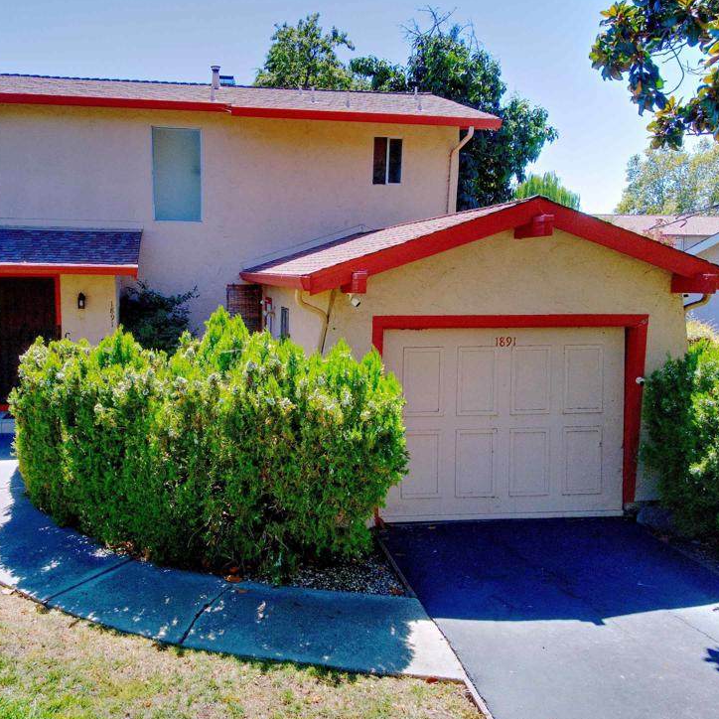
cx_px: 287
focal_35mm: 30
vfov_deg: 54.0
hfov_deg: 53.7
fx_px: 705
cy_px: 376
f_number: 2.8
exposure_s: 1/15
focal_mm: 4.5
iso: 150
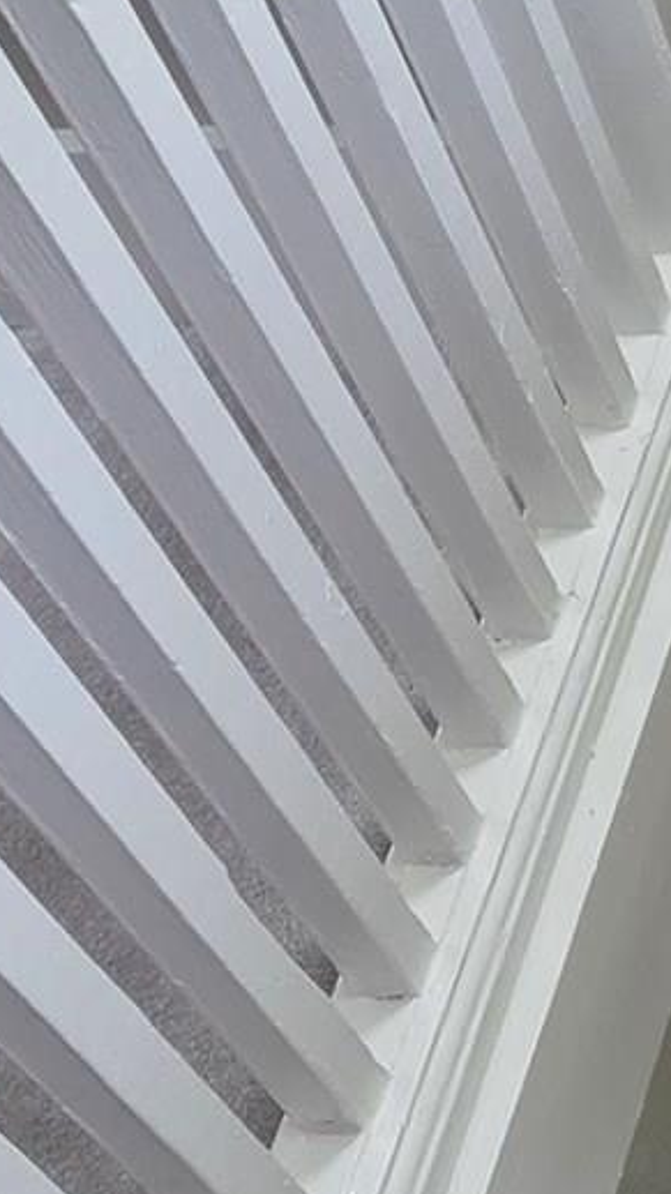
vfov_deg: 33.2
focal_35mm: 63
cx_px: 1409
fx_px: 1995
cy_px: 749
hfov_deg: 14.9
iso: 125
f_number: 1.9
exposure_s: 1/120
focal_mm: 2.2
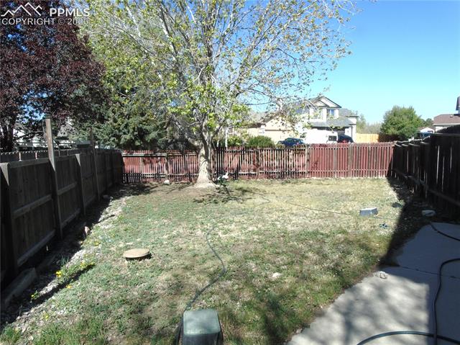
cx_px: 230
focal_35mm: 25
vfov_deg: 54.8
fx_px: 332
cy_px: 172
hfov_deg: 69.4
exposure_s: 1/125
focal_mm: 4.4
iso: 80
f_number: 3.4
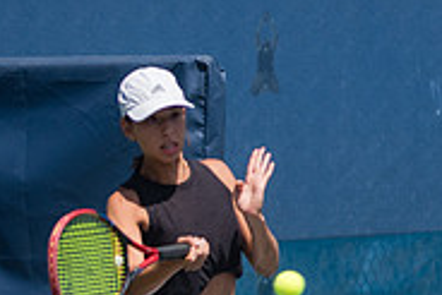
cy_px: 271
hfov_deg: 2.6
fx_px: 9609
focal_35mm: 782
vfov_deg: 1.8
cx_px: 31
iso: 200
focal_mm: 170
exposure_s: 1/2000
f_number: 4.5
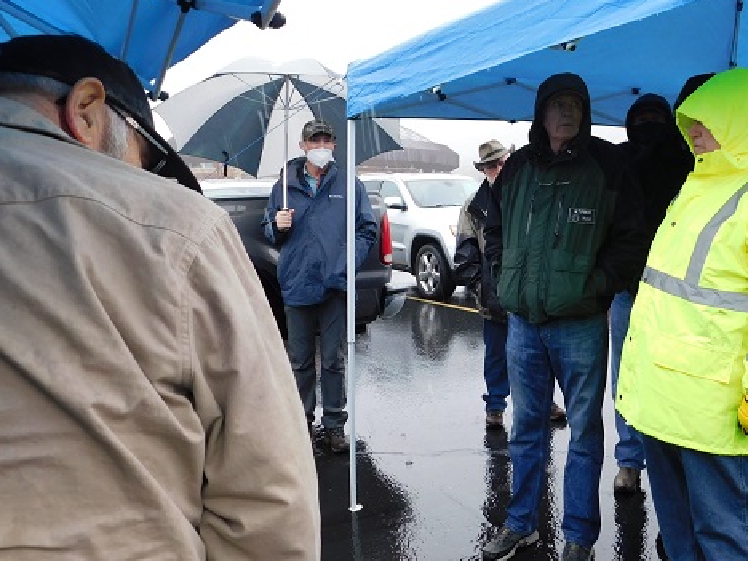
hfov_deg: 52.3
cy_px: 257
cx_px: 531
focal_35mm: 34
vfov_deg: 41.8
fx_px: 735
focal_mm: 4
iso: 125
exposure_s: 1/40
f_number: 3
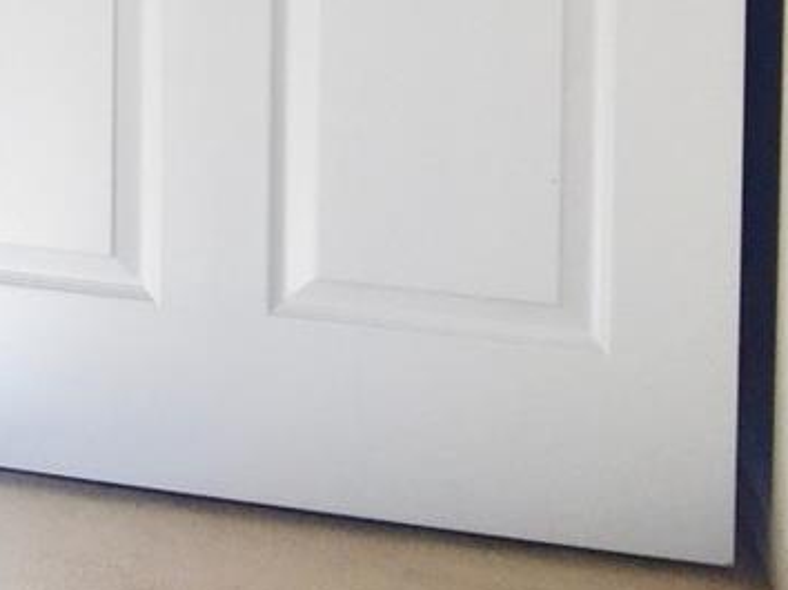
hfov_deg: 13.5
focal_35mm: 123
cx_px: -830
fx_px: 2798
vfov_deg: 11.2
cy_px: -461
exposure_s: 1/133
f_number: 2.2
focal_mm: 4.15
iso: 32
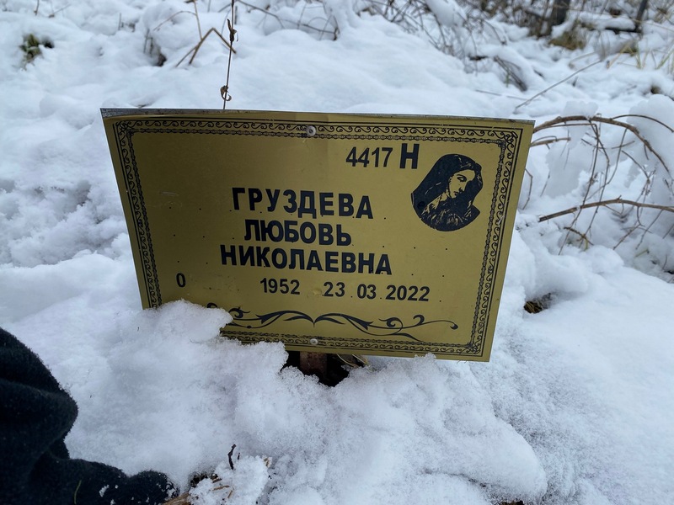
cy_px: 252
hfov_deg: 67.3
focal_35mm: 26
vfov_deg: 53.1
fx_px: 506
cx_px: 337
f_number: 1.8
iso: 32
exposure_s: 1/527
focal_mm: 4.25
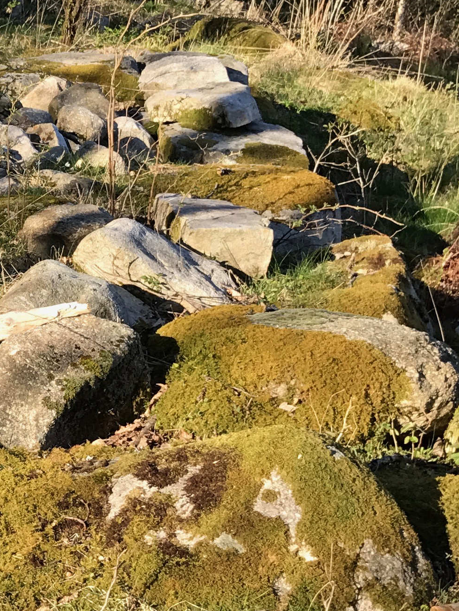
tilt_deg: -15.7
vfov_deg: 22.8
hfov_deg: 15.8
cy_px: 288
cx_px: -225
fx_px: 1520
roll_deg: +1.0
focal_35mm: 86
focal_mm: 3.99
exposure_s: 1/556
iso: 20
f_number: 1.8
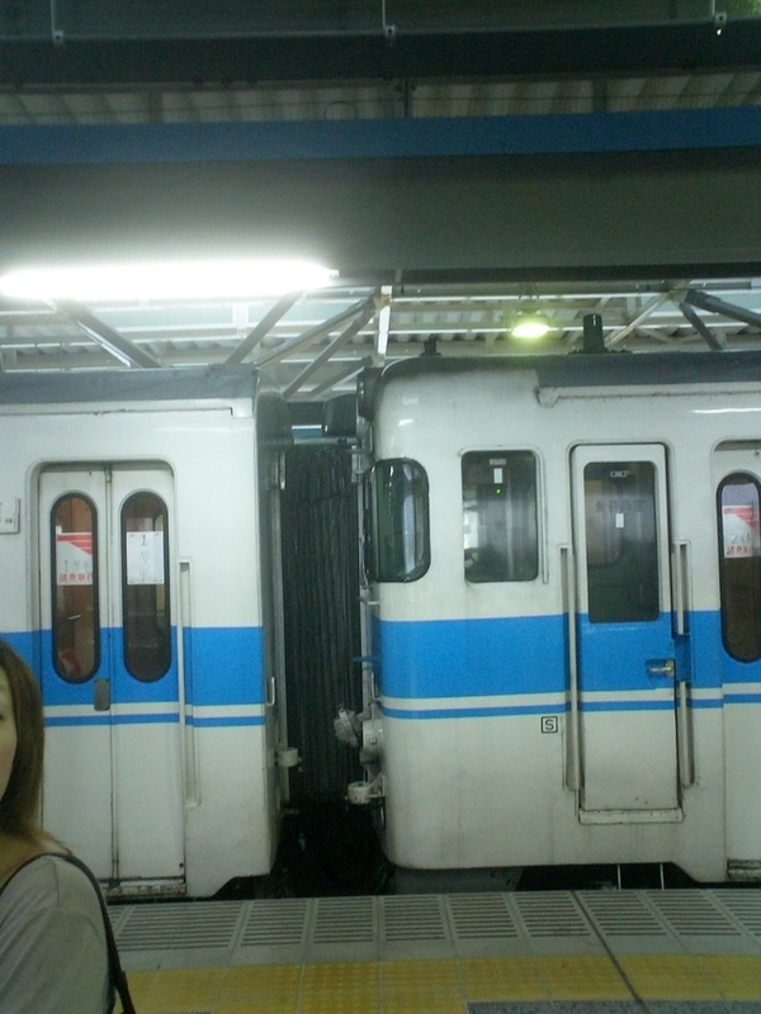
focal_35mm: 37
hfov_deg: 38.7
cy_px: 507
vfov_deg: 50.1
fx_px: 1085
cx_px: 380
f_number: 3.5
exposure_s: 1/20
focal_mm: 5.6
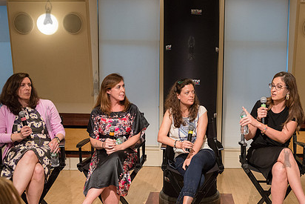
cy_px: 119
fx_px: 381
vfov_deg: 29.8
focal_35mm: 45
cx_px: 191
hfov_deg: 43.2
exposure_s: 1/320
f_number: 4
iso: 2500
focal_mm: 32
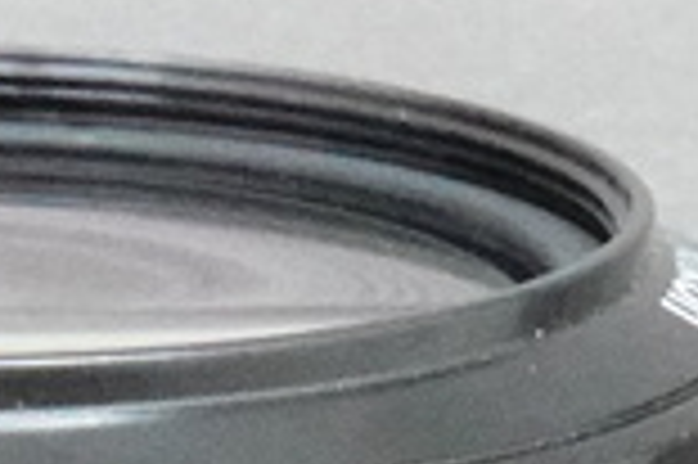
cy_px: 1302
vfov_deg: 3.5
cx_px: 41
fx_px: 7360
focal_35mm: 380
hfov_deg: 5.4
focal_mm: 18.63
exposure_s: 1/50
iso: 6400
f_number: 8
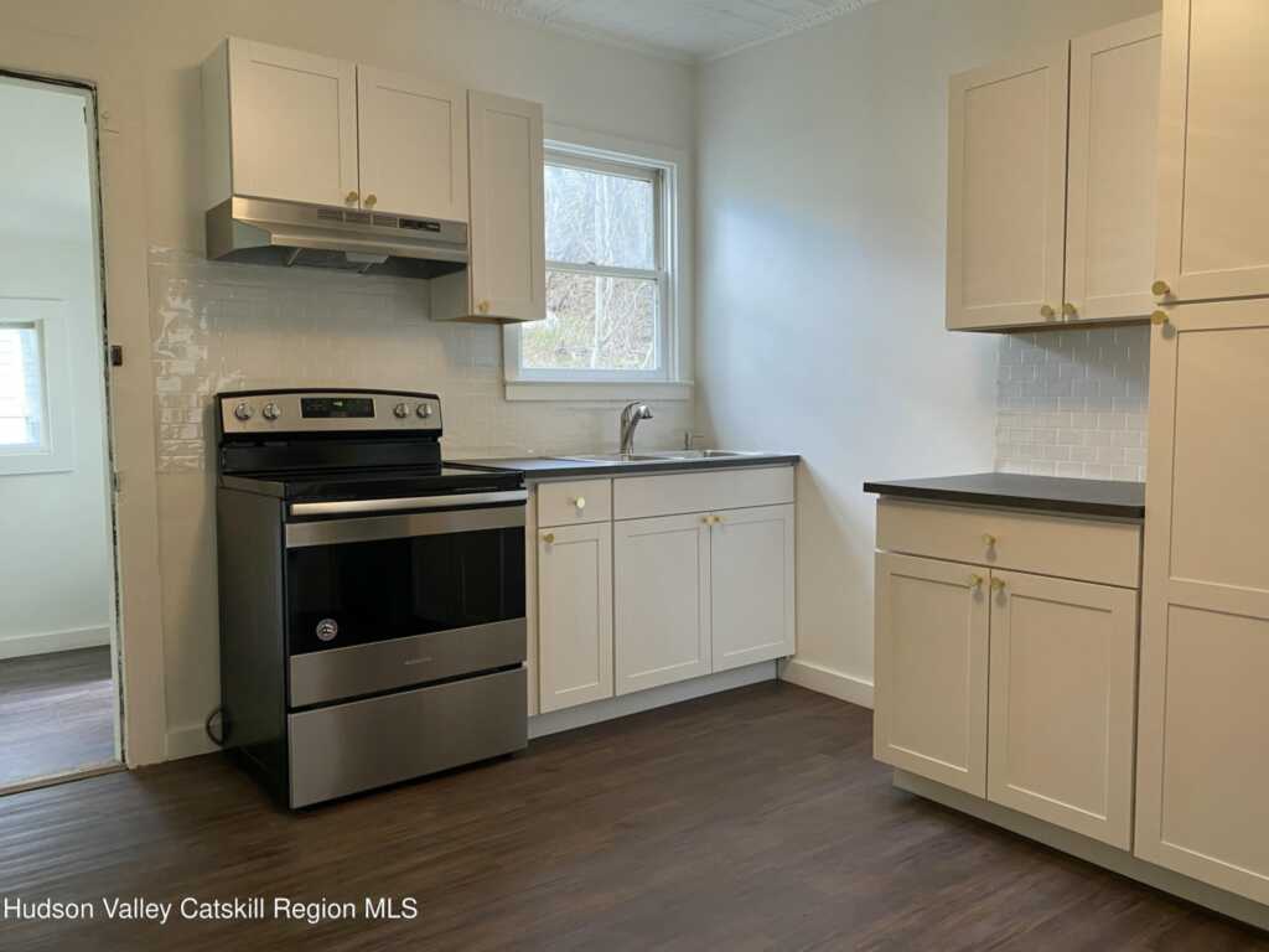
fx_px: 953
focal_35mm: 26
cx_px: 634
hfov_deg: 67.3
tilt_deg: -4.0
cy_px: 476
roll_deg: +0.2
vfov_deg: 53.1
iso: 100
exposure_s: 1/60
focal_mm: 4.25
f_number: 1.8
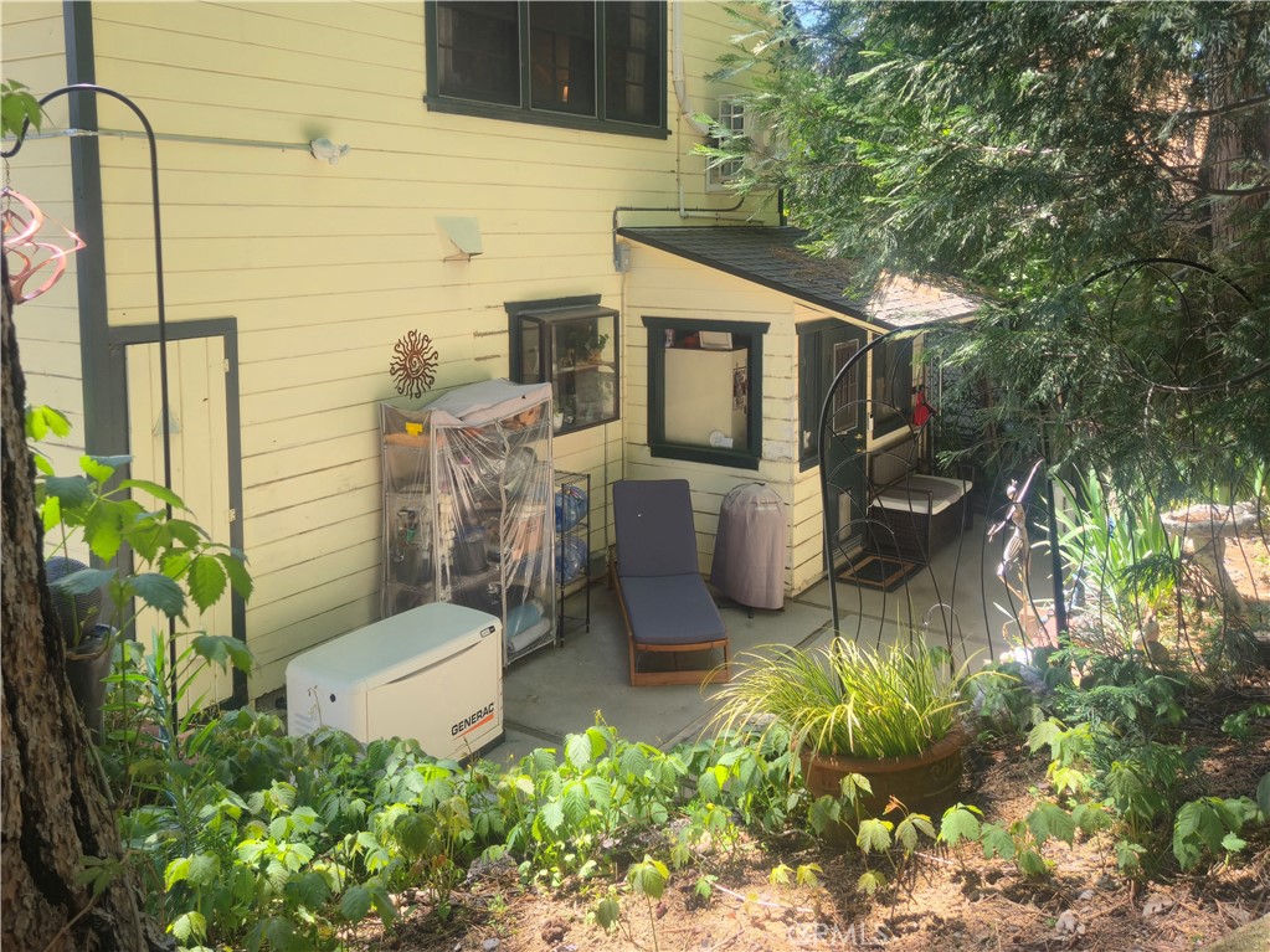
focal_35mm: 23
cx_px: 635
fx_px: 844
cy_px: 476
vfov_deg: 58.9
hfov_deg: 73.9
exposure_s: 1/172
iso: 25
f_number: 1.8
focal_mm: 5.4
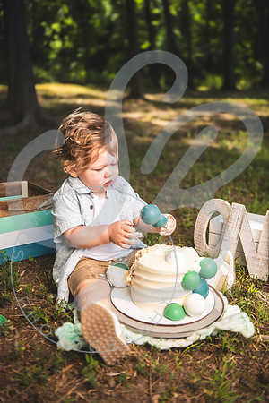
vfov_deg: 50.7
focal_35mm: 38
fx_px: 426
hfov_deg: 35.1
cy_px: 202
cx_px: 134
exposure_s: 1/800
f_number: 2.8
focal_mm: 38
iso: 100
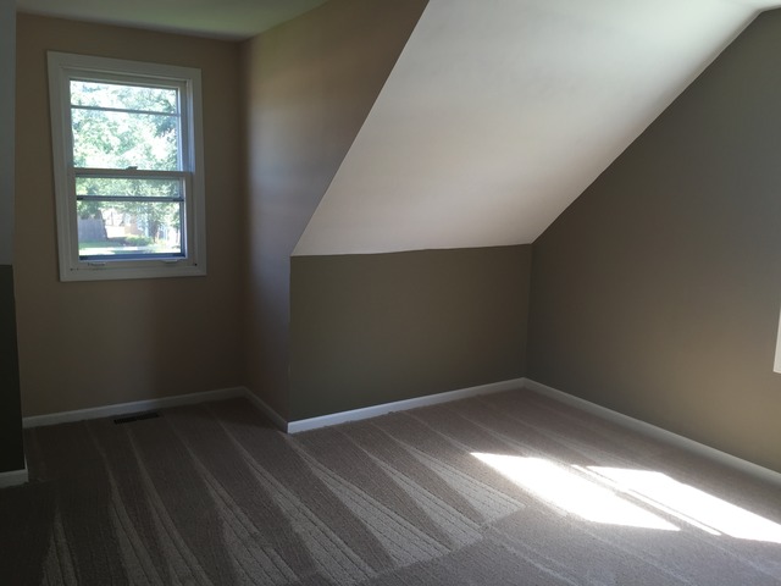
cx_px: 390
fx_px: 654
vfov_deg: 48.2
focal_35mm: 29
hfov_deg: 61.7
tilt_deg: -7.8
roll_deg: -1.8
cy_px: 293
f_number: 2.2
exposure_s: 1/60
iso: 32
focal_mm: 4.15
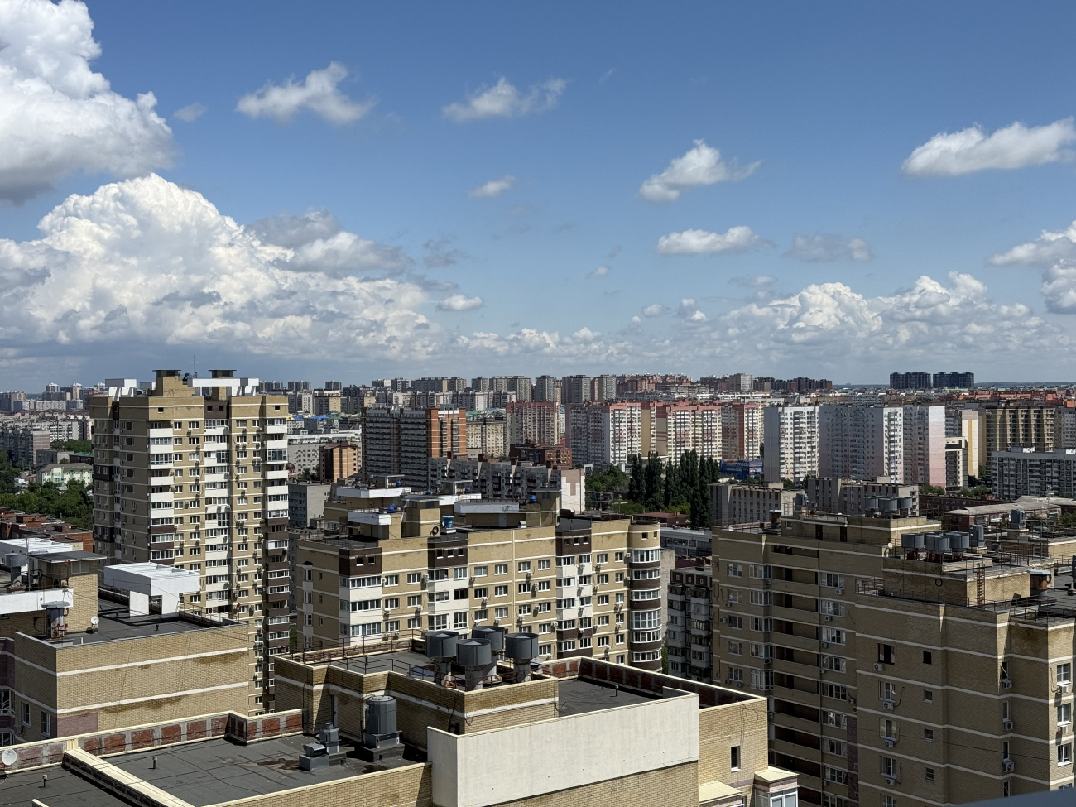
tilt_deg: +0.2
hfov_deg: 39.7
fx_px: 1492
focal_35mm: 48
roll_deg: +0.5
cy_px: 404
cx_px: 538
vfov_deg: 30.3
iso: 64
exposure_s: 1/9901
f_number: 1.78
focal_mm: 6.76
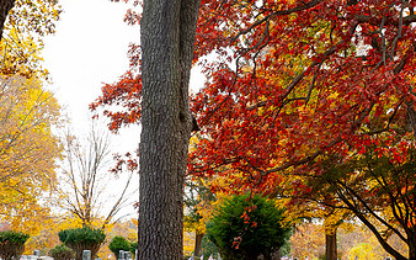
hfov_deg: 17.5
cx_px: 286
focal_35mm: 119
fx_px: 1349
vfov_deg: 11.0
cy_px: 98
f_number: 8
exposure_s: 1/160
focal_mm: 55
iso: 400
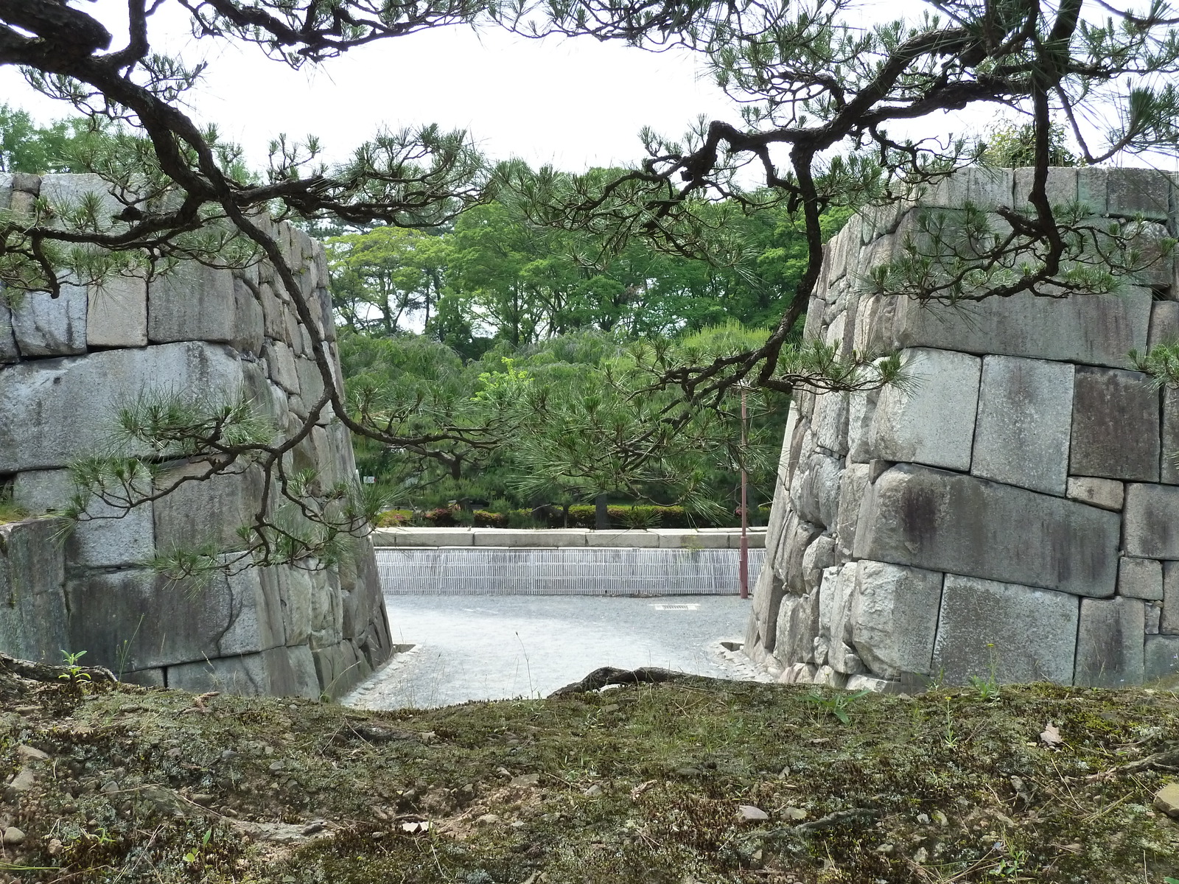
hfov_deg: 46.8
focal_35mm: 40
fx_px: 1362
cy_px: 442
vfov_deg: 36.0
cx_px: 590
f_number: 4
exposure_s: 1/250
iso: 200
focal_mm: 6.5
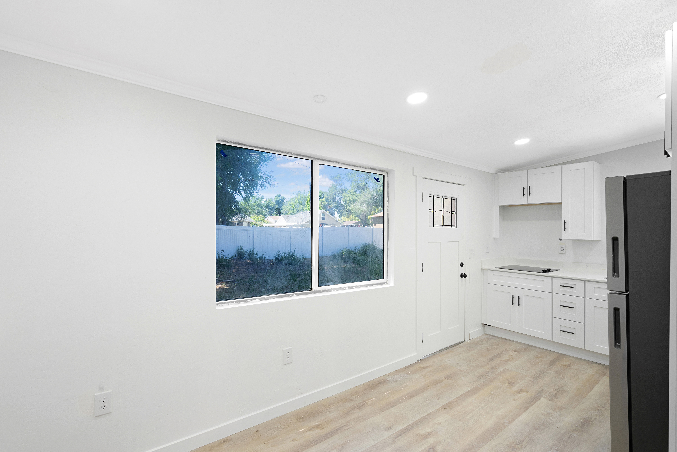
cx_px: 338
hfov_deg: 96.7
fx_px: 301
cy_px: 226
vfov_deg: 73.8
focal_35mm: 16
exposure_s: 1/6
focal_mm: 16
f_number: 9
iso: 400
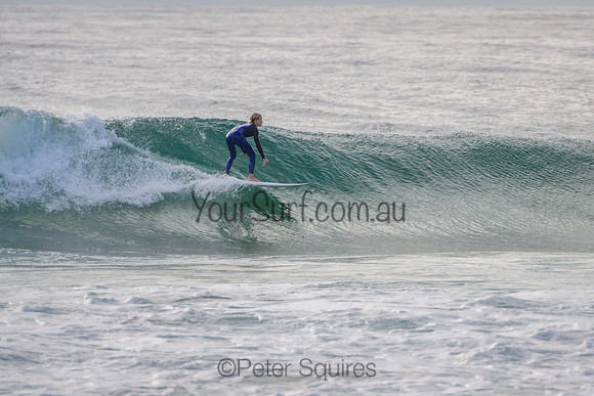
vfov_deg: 2.5
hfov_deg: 3.7
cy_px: 189
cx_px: 381
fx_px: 9080
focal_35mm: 550
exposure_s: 1/2000
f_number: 5.6
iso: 250
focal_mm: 400
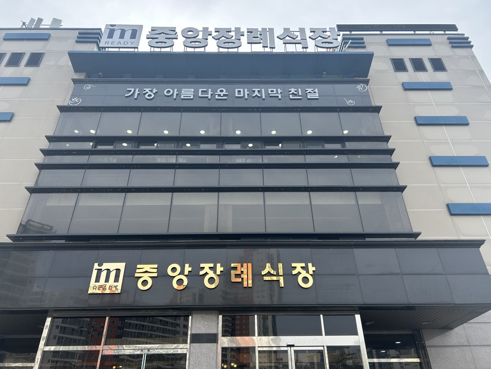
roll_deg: +1.0
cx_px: 246
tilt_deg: +33.5
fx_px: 369
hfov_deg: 67.3
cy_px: 184
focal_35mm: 26
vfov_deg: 53.1
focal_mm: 5.7
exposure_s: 1/1183
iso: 50
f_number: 1.5
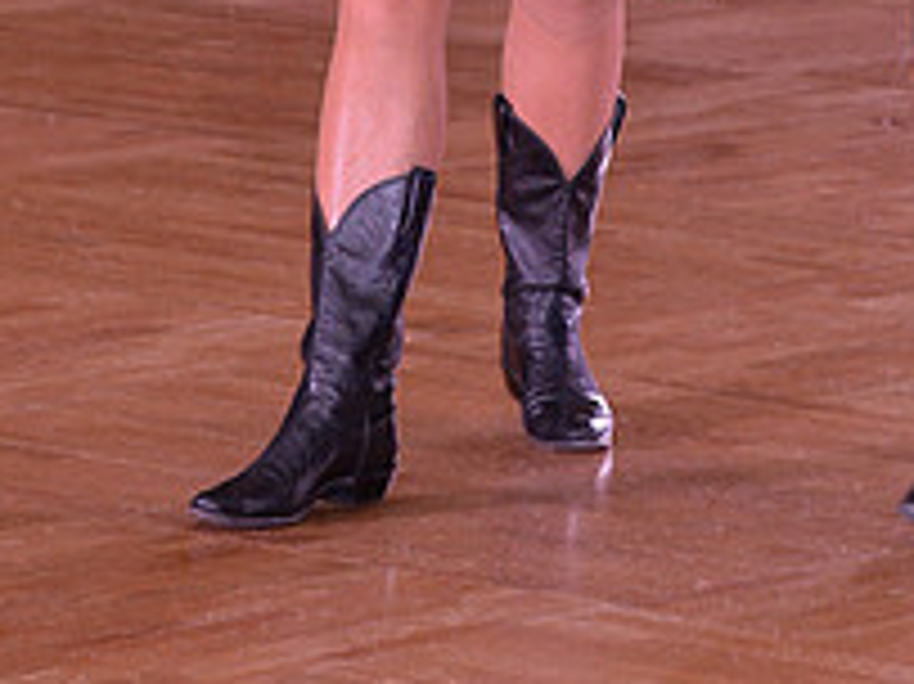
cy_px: -486
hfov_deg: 5.4
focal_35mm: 370
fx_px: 9764
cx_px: 705
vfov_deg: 4.0
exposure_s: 1/250
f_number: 6.3
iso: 2000
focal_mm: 135
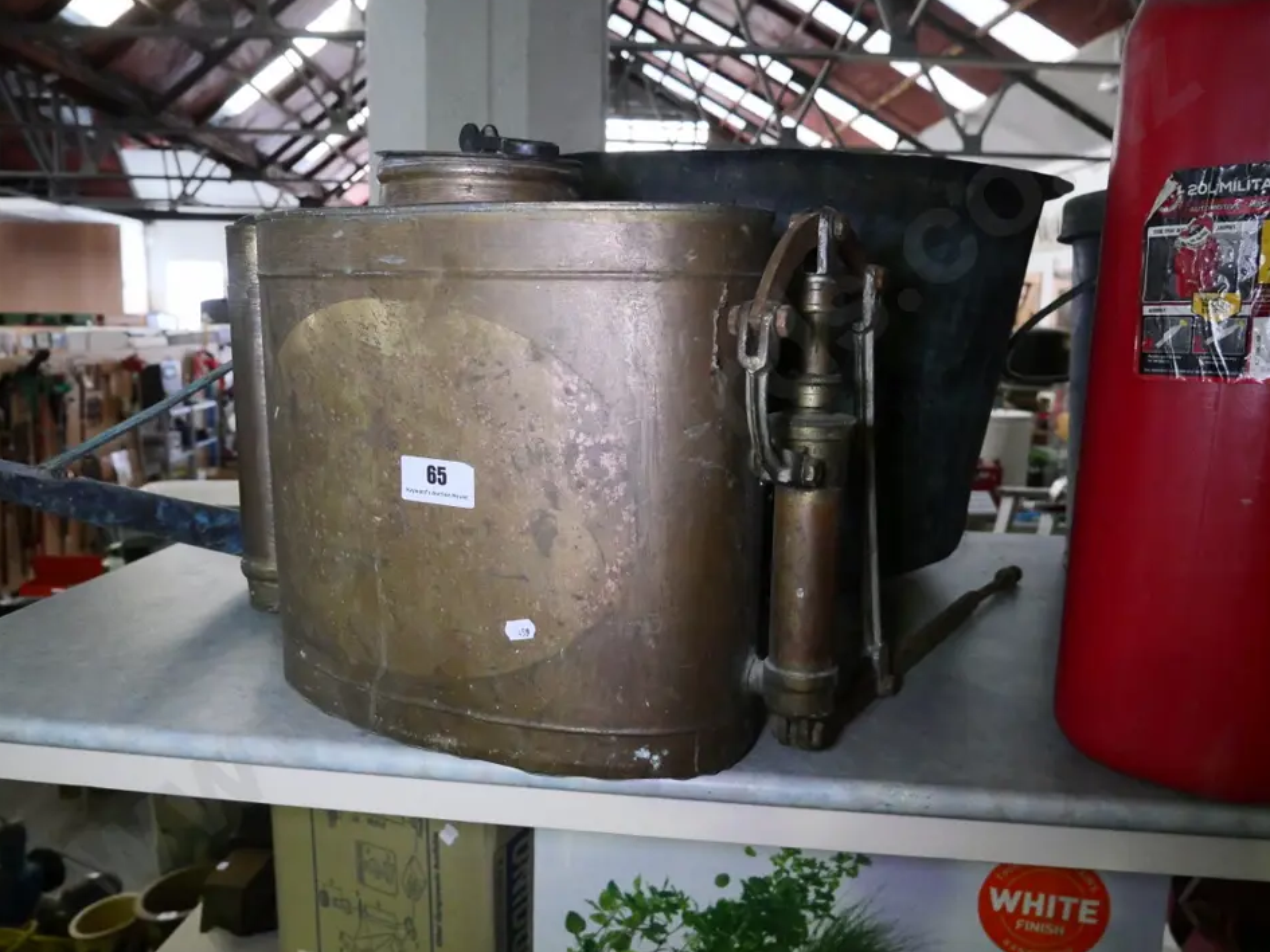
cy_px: 475
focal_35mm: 26
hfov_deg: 67.3
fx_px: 954
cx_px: 632
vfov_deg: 53.1
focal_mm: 12
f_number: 3.5
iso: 3200
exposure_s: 1/400
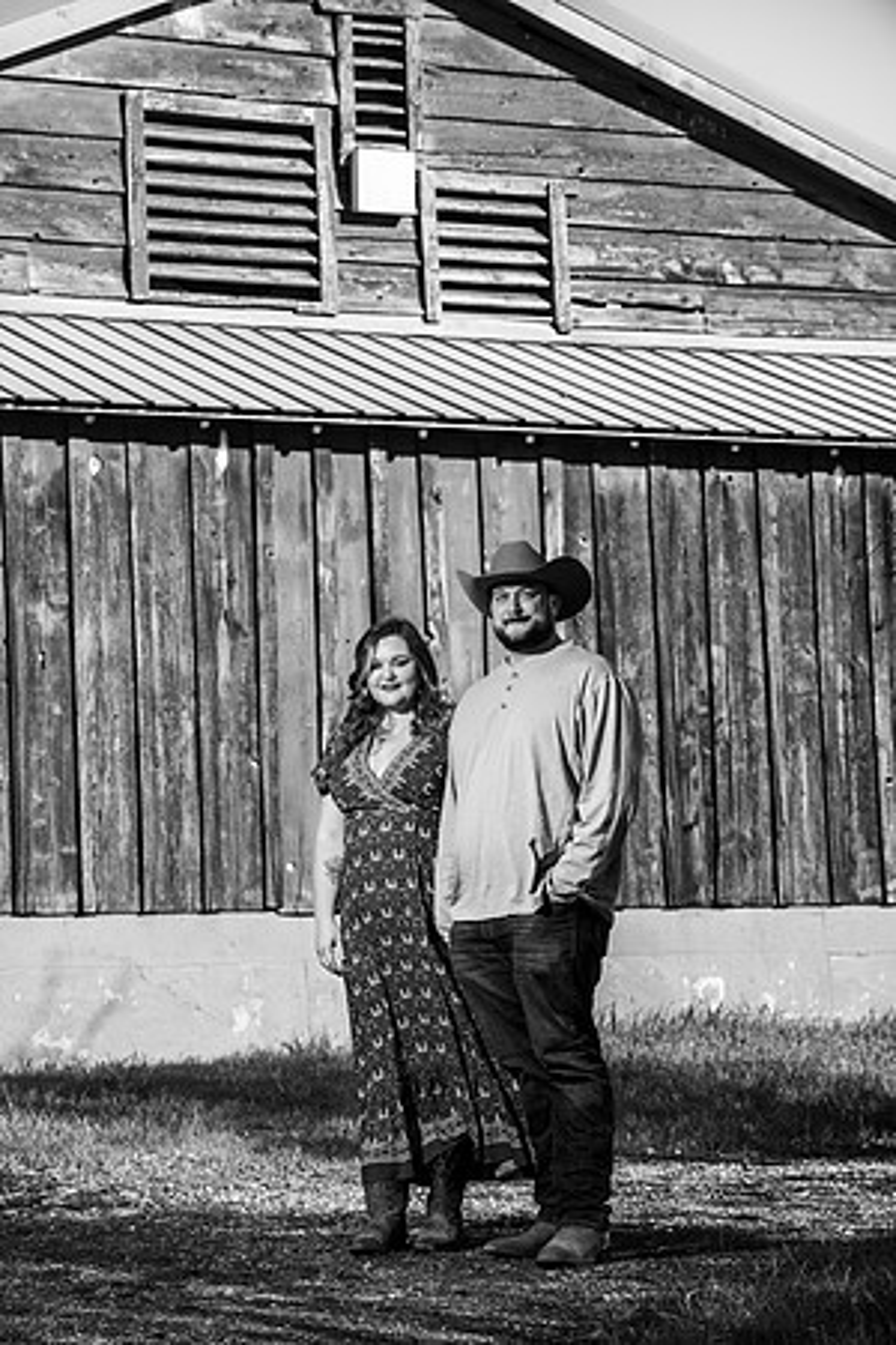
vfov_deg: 17.6
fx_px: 4330
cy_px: 672
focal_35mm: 116
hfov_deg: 11.8
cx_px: 448
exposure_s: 1/250
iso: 160
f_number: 5.6
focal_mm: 116
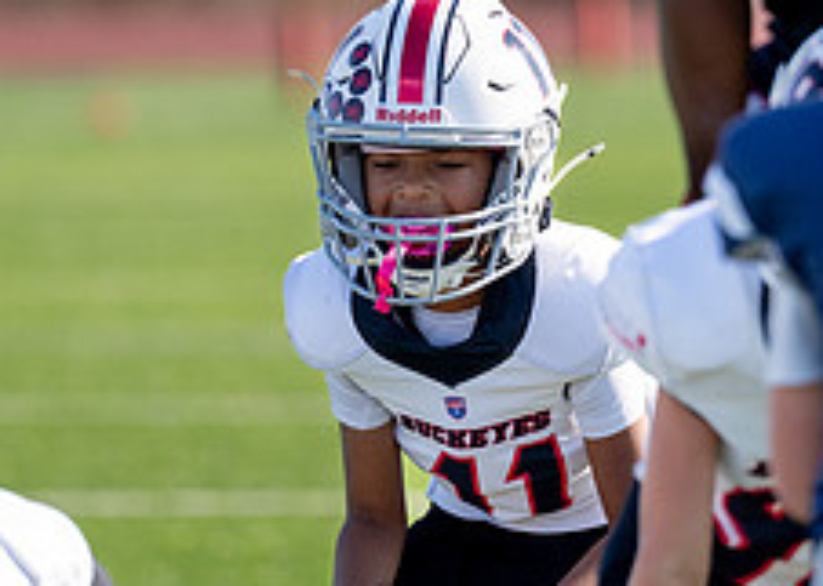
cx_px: 466
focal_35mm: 640
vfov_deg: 2.2
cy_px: 78
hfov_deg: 3.2
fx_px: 14946
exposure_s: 1/4000
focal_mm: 200
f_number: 2.8
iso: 320
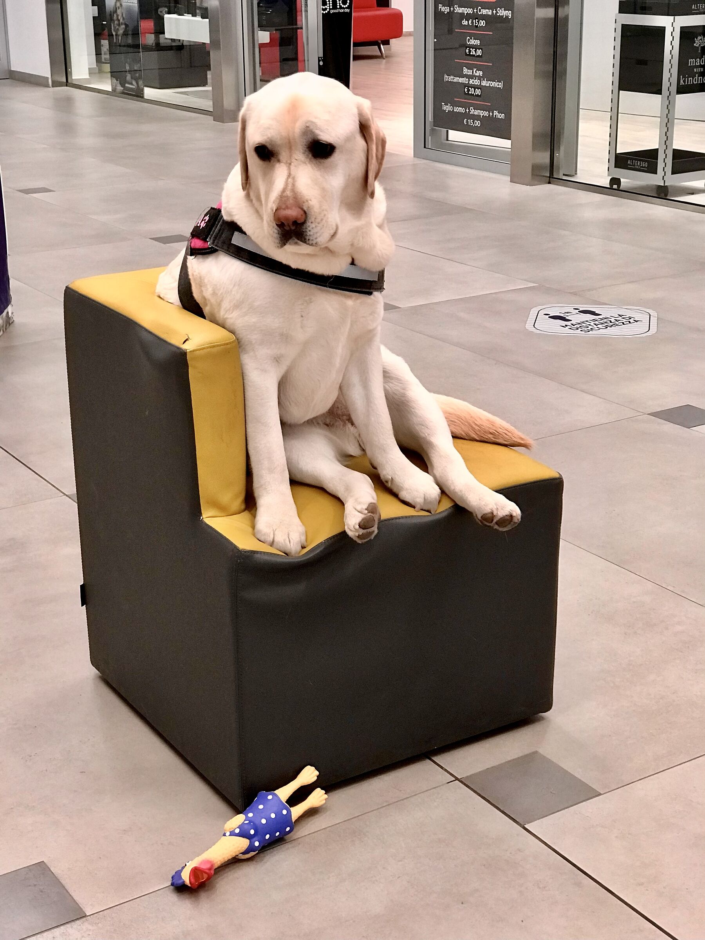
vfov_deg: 33.8
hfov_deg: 25.7
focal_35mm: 57
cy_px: 470
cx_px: 352
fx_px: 1548
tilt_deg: -18.8
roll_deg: +0.8
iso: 100
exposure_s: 1/50
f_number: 2.8
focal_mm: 6.6
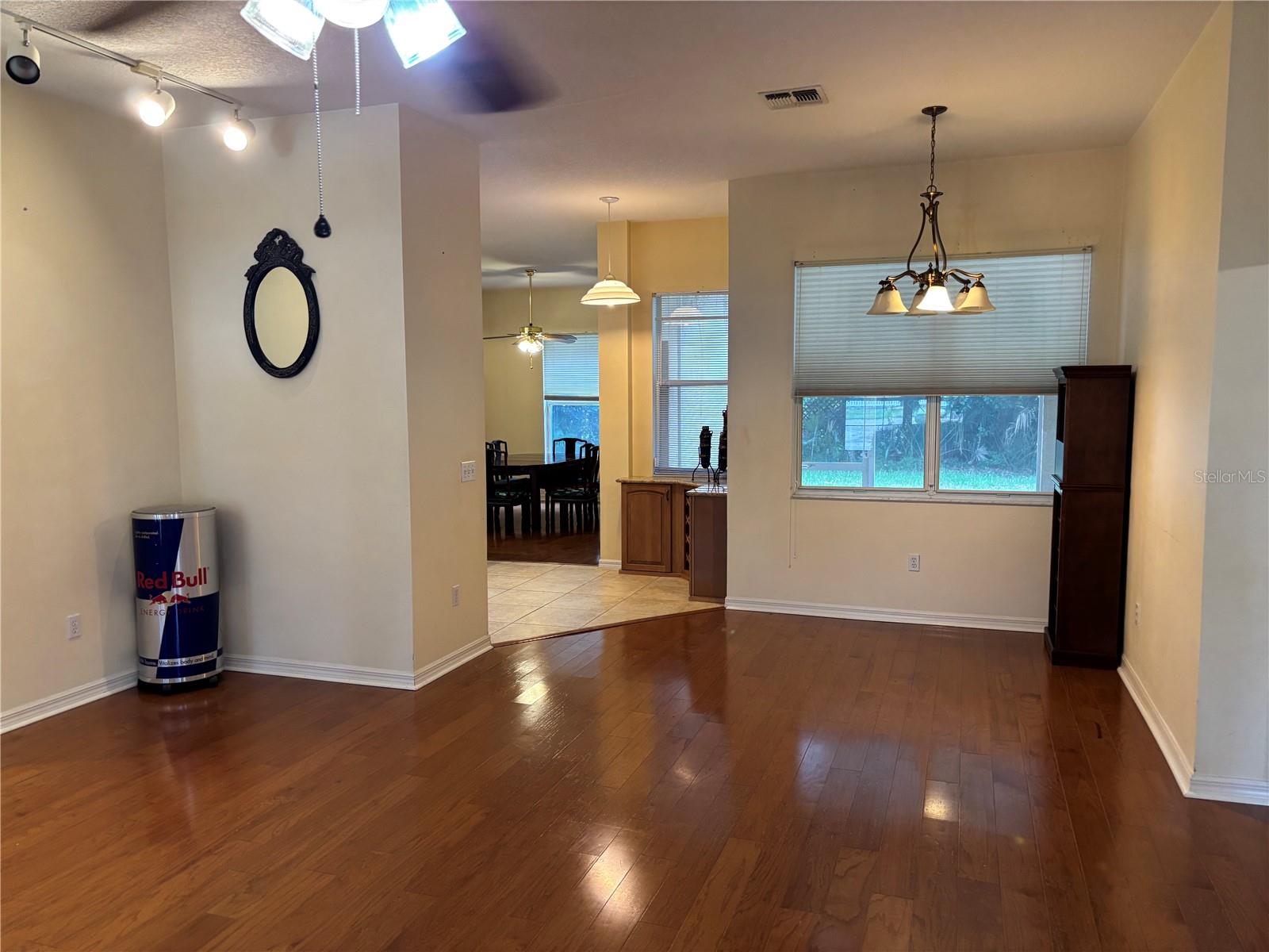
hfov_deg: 67.3
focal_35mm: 26
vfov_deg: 53.1
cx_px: 634
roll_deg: +0.5
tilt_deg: -6.1
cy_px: 476
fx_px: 953
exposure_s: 1/60
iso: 250
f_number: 1.6
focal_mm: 5.96
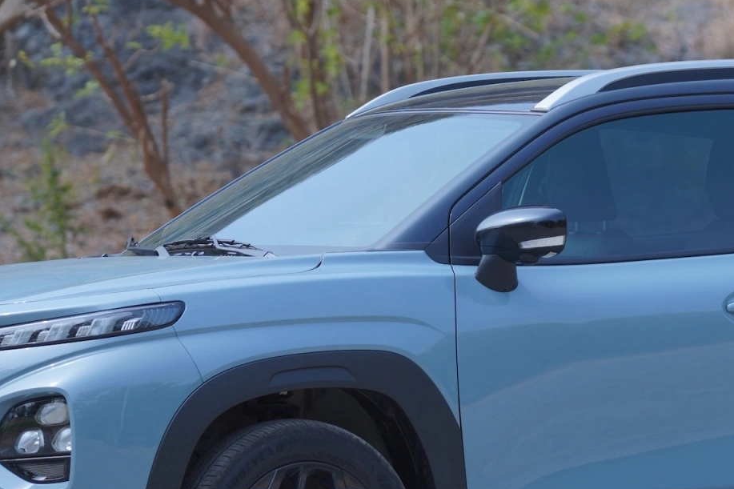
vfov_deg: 4.1
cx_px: 537
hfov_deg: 6.1
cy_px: 241
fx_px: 6829
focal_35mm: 335
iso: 125
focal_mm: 128
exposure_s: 1/800
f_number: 4
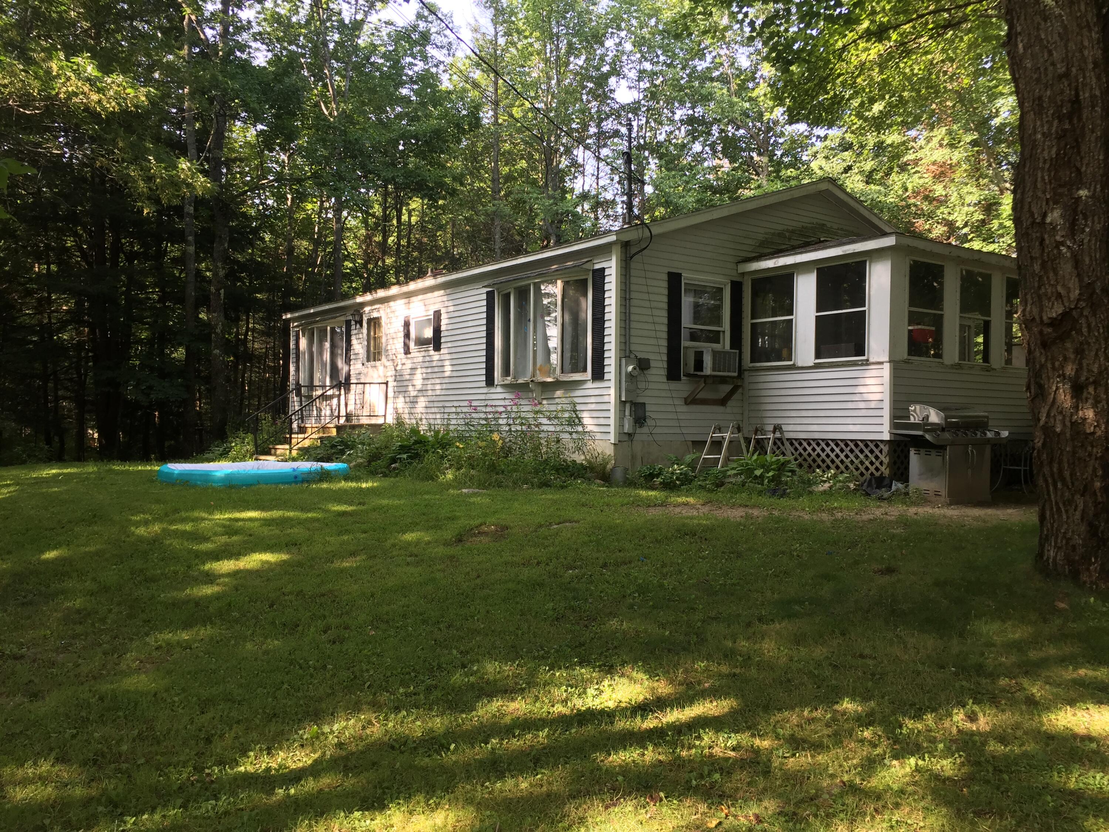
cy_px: 416
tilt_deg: +0.9
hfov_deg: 61.7
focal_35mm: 29
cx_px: 554
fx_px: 929
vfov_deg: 48.2
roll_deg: -1.3
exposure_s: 1/120
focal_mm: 4.15
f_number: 2.2
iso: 32
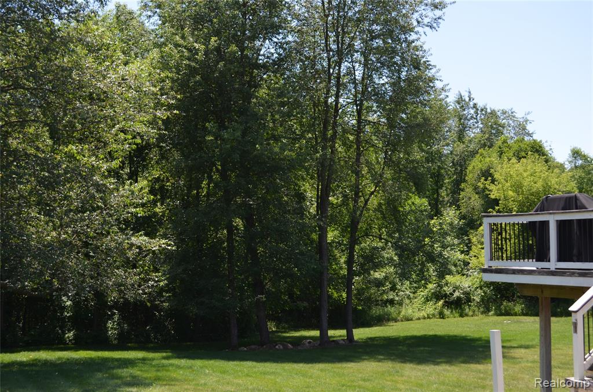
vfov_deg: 27.9
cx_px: 296
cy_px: 196
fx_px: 789
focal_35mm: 48
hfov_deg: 41.2
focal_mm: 32
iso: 100
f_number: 5.6
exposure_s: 1/200
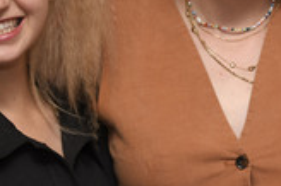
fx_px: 2035
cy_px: 24
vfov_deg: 5.2
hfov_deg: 7.9
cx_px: 236
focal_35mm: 261
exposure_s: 1/400
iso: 800
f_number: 3.5
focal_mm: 95
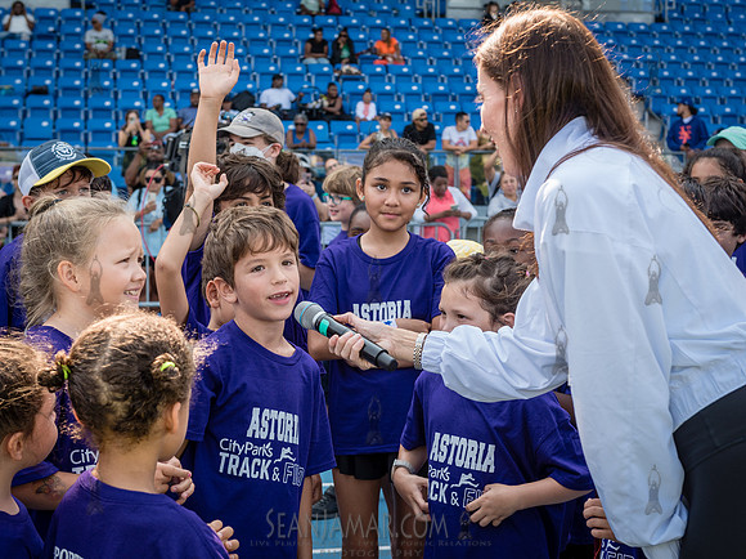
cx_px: 359
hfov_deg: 29.8
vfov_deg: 22.5
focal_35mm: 65
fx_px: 1400
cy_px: 301
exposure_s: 1/320
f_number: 5.6
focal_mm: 56
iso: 400
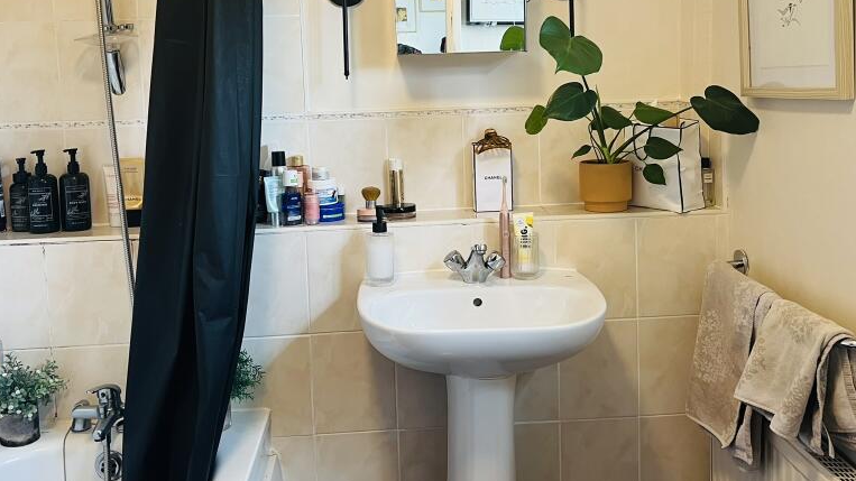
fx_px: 862
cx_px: 443
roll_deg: +1.8
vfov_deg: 30.9
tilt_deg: -6.0
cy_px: 147
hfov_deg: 52.8
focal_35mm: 38
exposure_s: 1/50
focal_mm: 5.7
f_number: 1.5
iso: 64
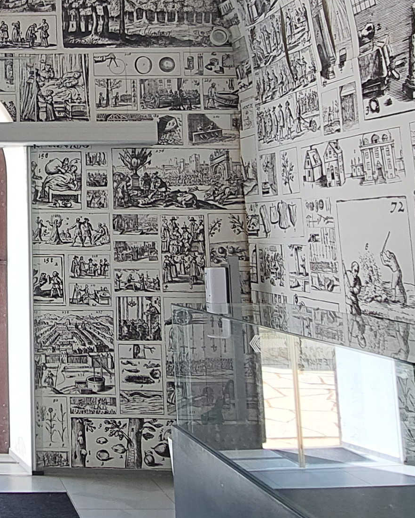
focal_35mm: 46
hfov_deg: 29.4
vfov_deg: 38.5
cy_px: 89
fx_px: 706
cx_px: -48
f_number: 2.2
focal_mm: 1.74
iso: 50
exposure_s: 1/50
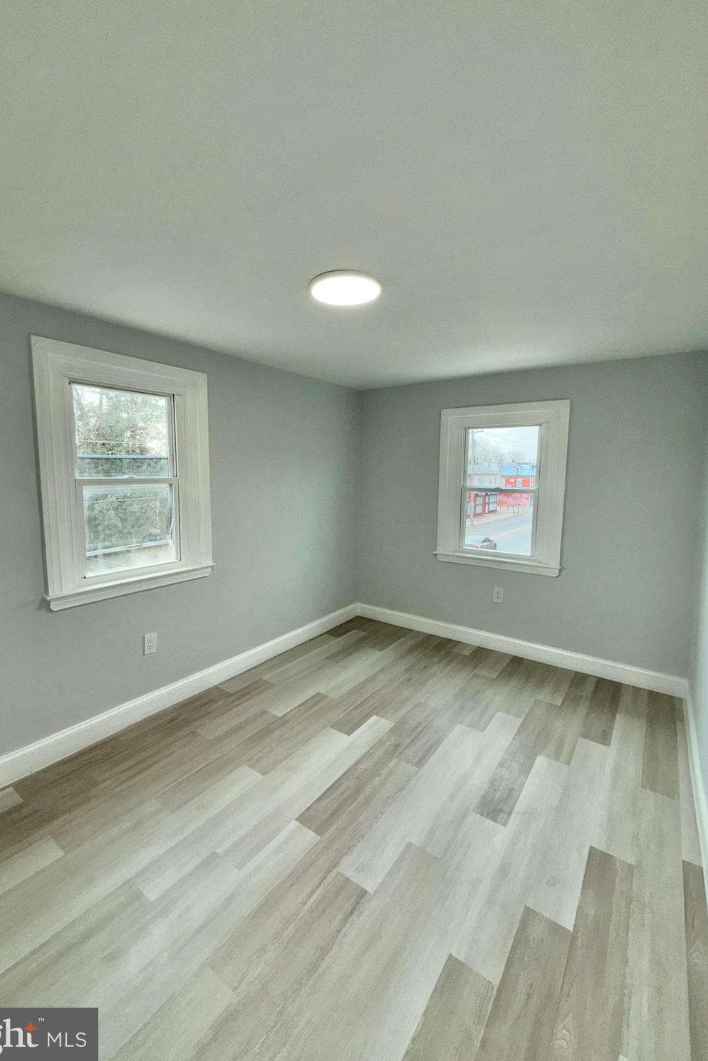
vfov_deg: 100.4
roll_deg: -0.1
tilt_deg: -4.7
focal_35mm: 15
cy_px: 519
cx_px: 330
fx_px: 442
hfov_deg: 77.2
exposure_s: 1/122
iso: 20
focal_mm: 2.22
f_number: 2.2
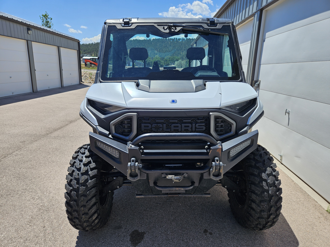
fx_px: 219
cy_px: 124
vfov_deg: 58.9
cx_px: 165
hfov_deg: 73.9
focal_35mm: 23
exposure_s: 1/2027
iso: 25
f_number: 1.8
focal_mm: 5.4
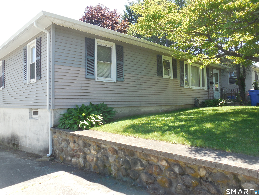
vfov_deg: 51.4
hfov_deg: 65.3
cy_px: 95
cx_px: 132
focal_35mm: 27
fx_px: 202
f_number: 3.5
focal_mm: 4.6
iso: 125
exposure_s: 1/250
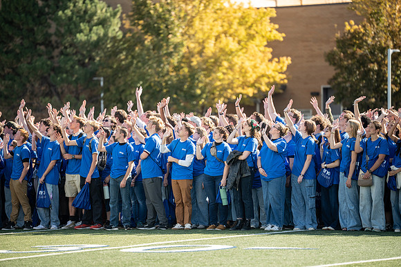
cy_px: 134
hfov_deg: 10.3
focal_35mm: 200
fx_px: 2228
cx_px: 200
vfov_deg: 6.9
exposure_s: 1/1000
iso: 100
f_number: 2.8
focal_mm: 200
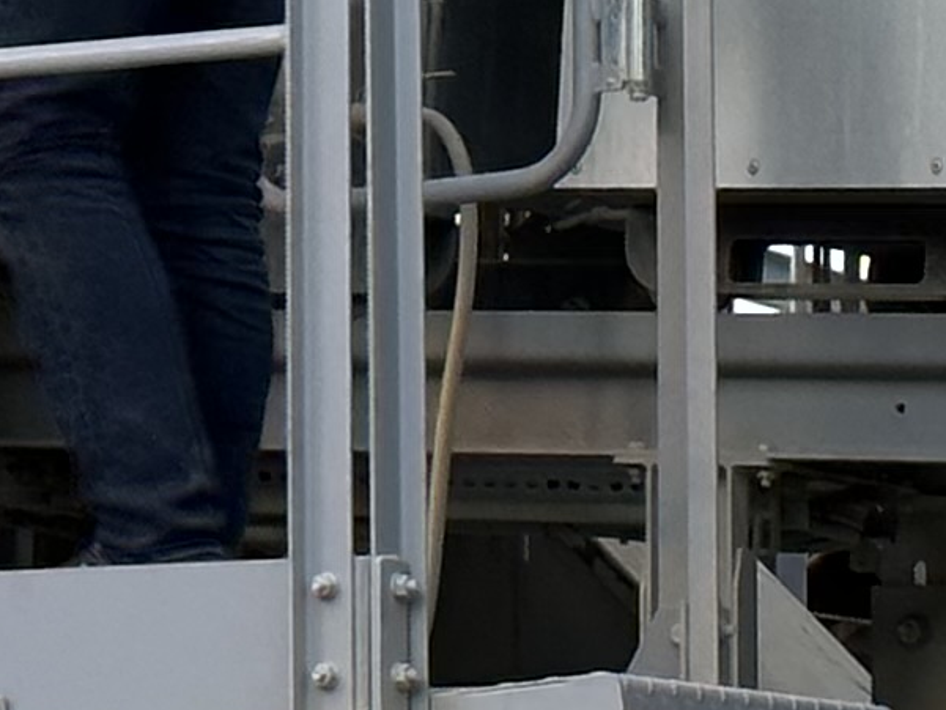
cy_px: 183
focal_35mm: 322
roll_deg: -1.5
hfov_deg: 6.0
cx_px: -686
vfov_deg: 4.6
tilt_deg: +6.8
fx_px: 8802
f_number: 1.78
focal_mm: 6.86
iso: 50
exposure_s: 1/203
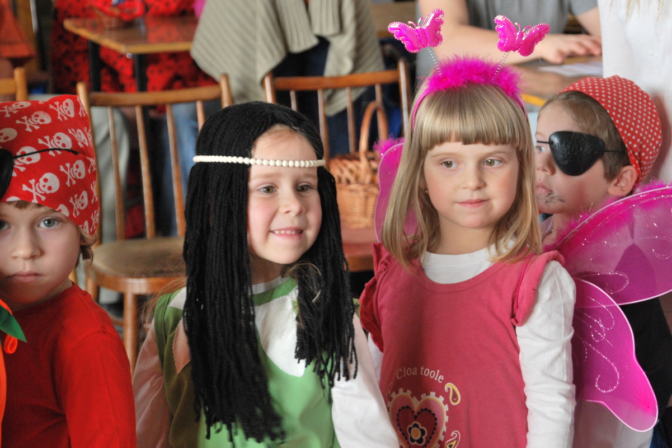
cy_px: 224
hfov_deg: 19.5
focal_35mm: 105
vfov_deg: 13.0
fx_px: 1959
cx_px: 336
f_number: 5.6
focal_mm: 70
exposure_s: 1/60
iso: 400
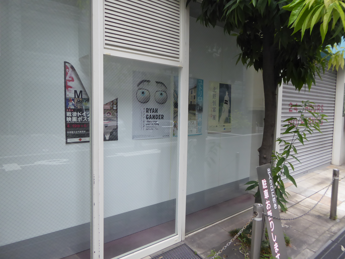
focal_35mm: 25
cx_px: 172
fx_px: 249
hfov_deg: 69.4
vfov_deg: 54.9
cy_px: 130
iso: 200
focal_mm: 4.3
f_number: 3.3
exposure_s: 1/60
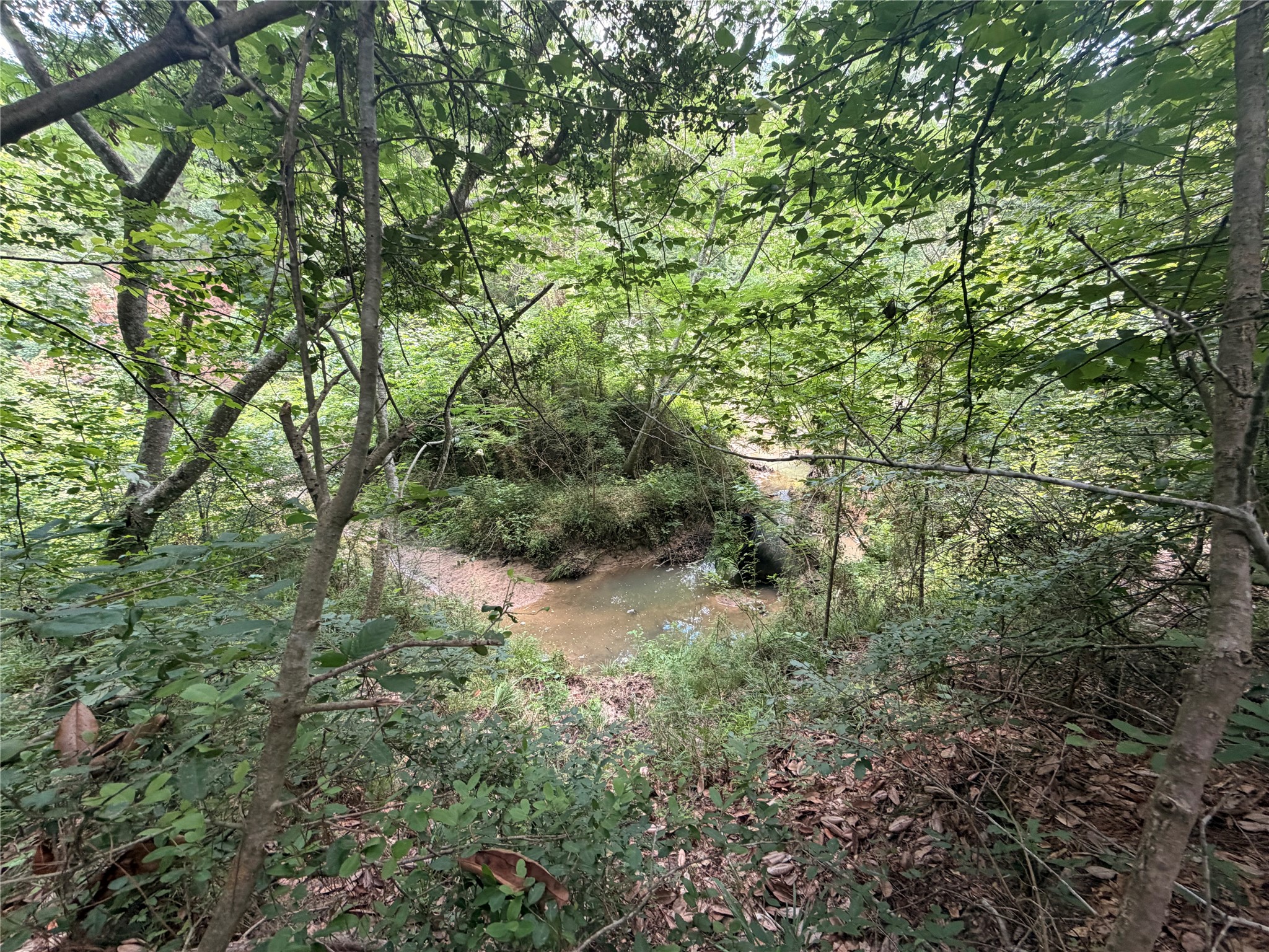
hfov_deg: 102.1
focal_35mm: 14
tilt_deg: -19.4
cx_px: 634
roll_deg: +2.4
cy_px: 476
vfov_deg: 85.7
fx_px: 513
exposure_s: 1/121
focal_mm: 2.22
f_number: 2.2
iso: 160
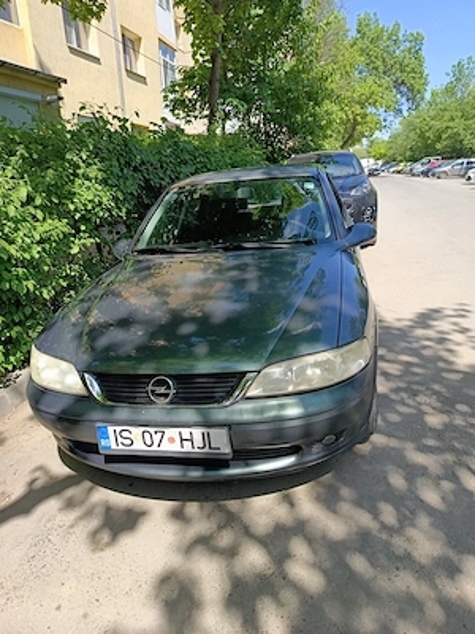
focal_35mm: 24
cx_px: 238
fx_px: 439
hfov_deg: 56.8
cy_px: 317
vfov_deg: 71.6
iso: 100
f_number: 1.75
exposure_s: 1/172
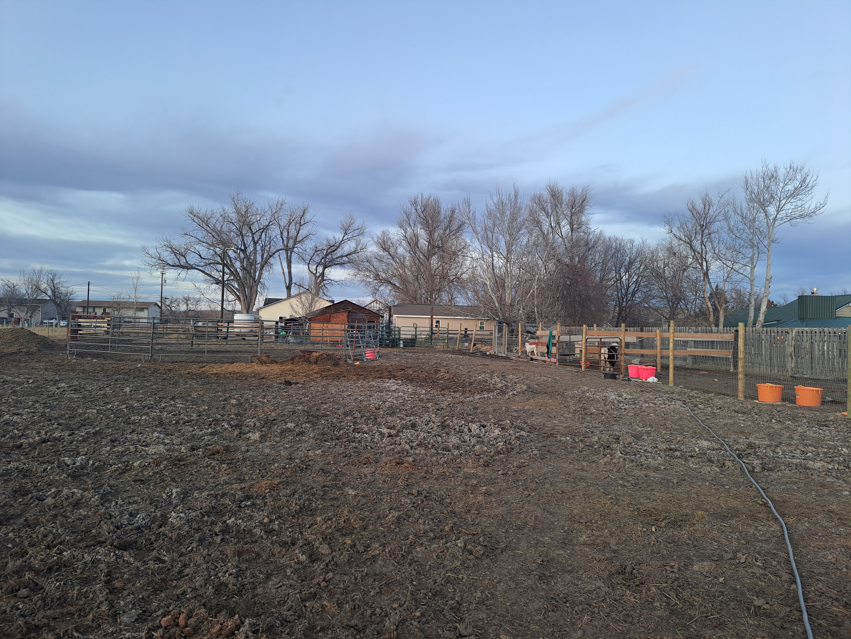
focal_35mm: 24
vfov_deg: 56.8
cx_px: 426
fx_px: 590
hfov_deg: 71.6
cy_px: 320
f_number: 1.8
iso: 64
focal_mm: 5.23
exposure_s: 1/60
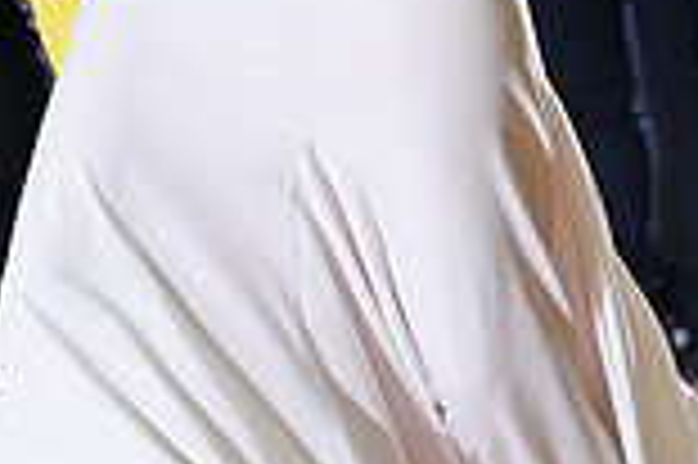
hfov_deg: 4.7
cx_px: 70
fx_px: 8503
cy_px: -347
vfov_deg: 3.1
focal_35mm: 439
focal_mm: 117
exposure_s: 1/400
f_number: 5
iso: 6400
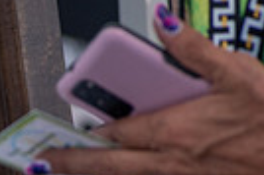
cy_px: 359
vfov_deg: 1.3
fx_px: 7610
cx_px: -126
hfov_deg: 2.0
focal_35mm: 1039
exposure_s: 1/2000
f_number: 5.6
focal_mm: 160
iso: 360
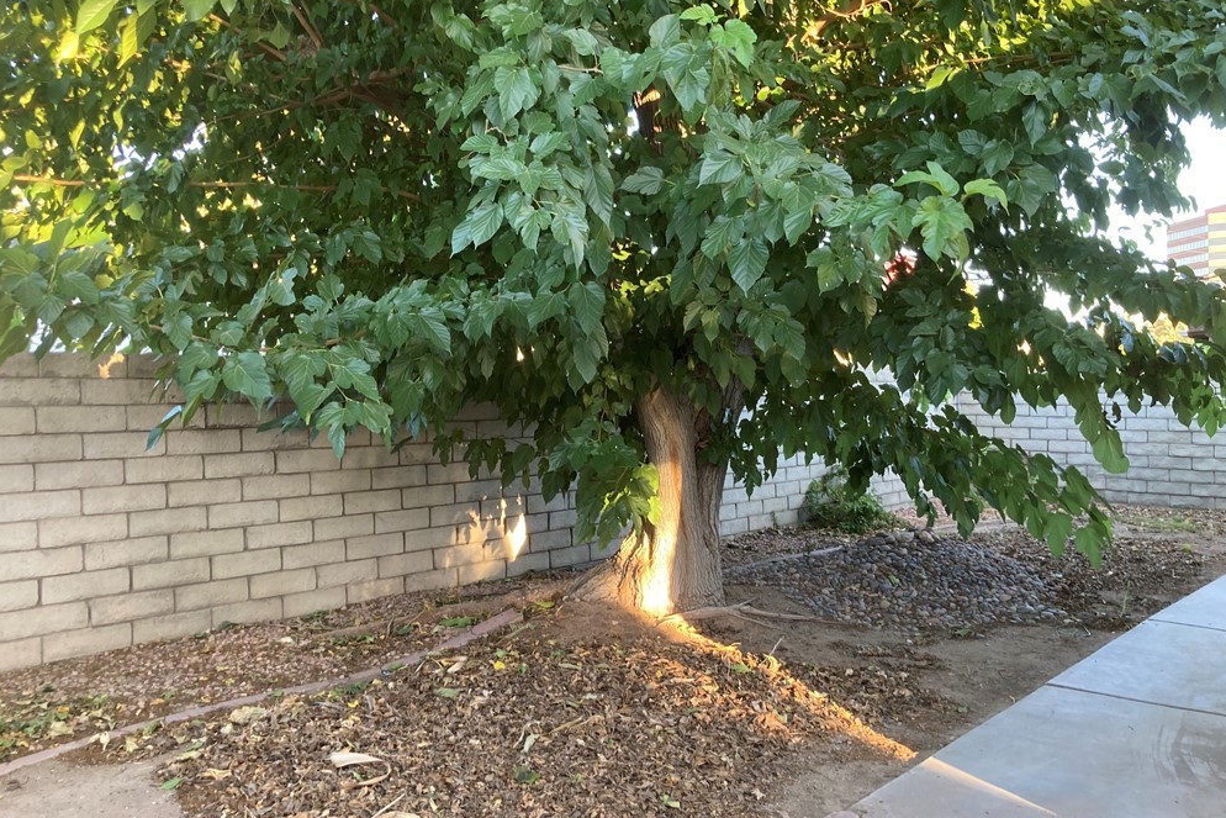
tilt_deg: +1.9
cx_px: 604
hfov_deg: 61.9
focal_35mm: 30
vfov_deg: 43.6
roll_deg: +0.9
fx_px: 1022
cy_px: 384
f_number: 1.8
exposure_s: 1/95
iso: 80
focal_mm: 3.99
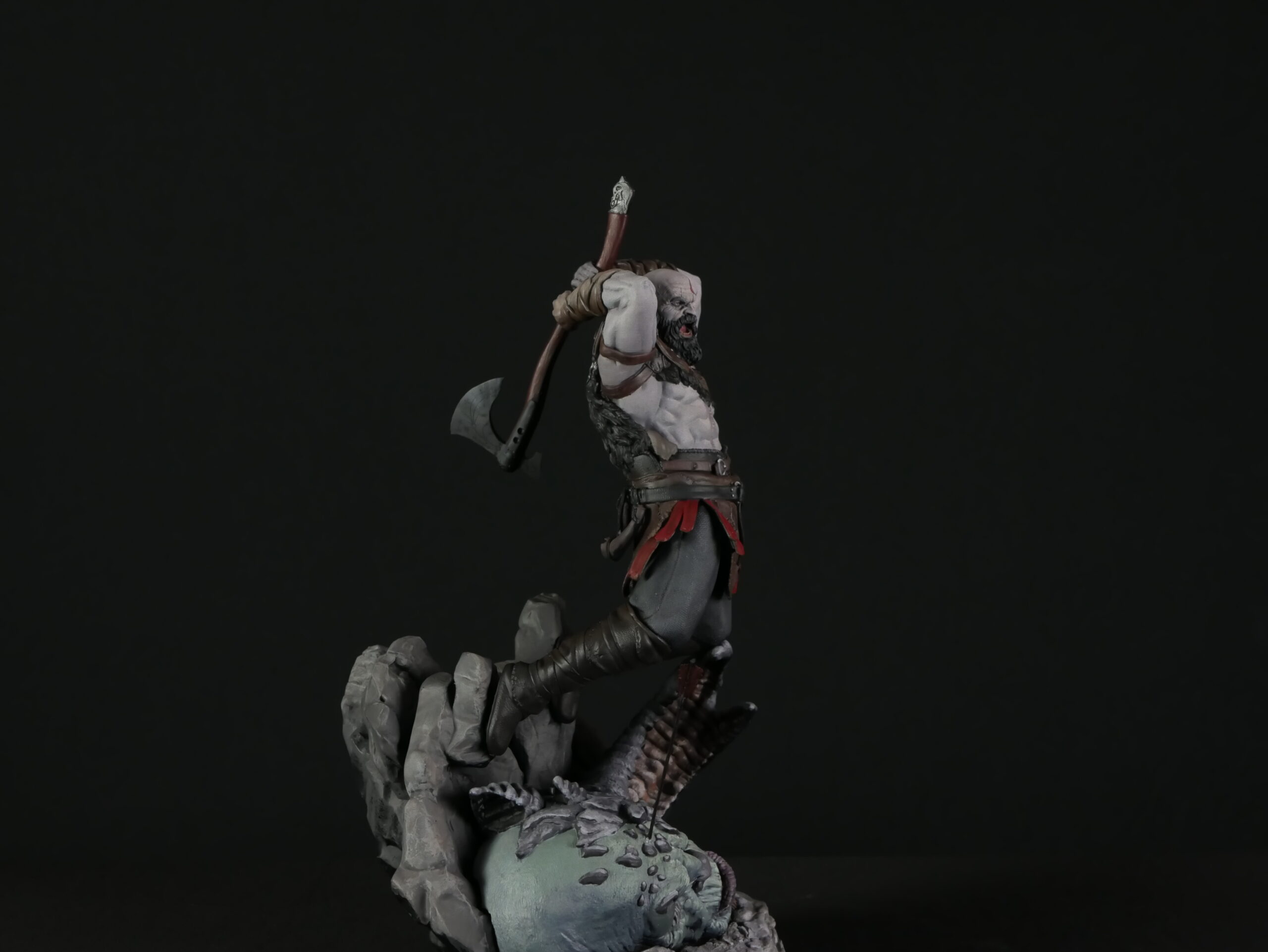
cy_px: 476
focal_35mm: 50
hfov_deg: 38.2
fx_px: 1832
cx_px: 634
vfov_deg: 29.1
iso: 3200
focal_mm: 25
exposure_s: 1/125
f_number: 7.1
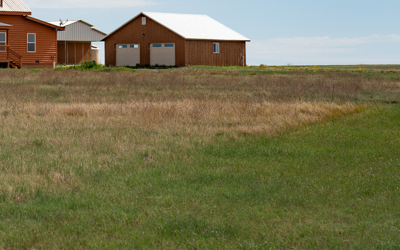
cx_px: -53
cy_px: -22
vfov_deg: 8.2
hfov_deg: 13.0
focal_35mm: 158
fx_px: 1722
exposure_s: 1/1000
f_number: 5
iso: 100
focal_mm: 64
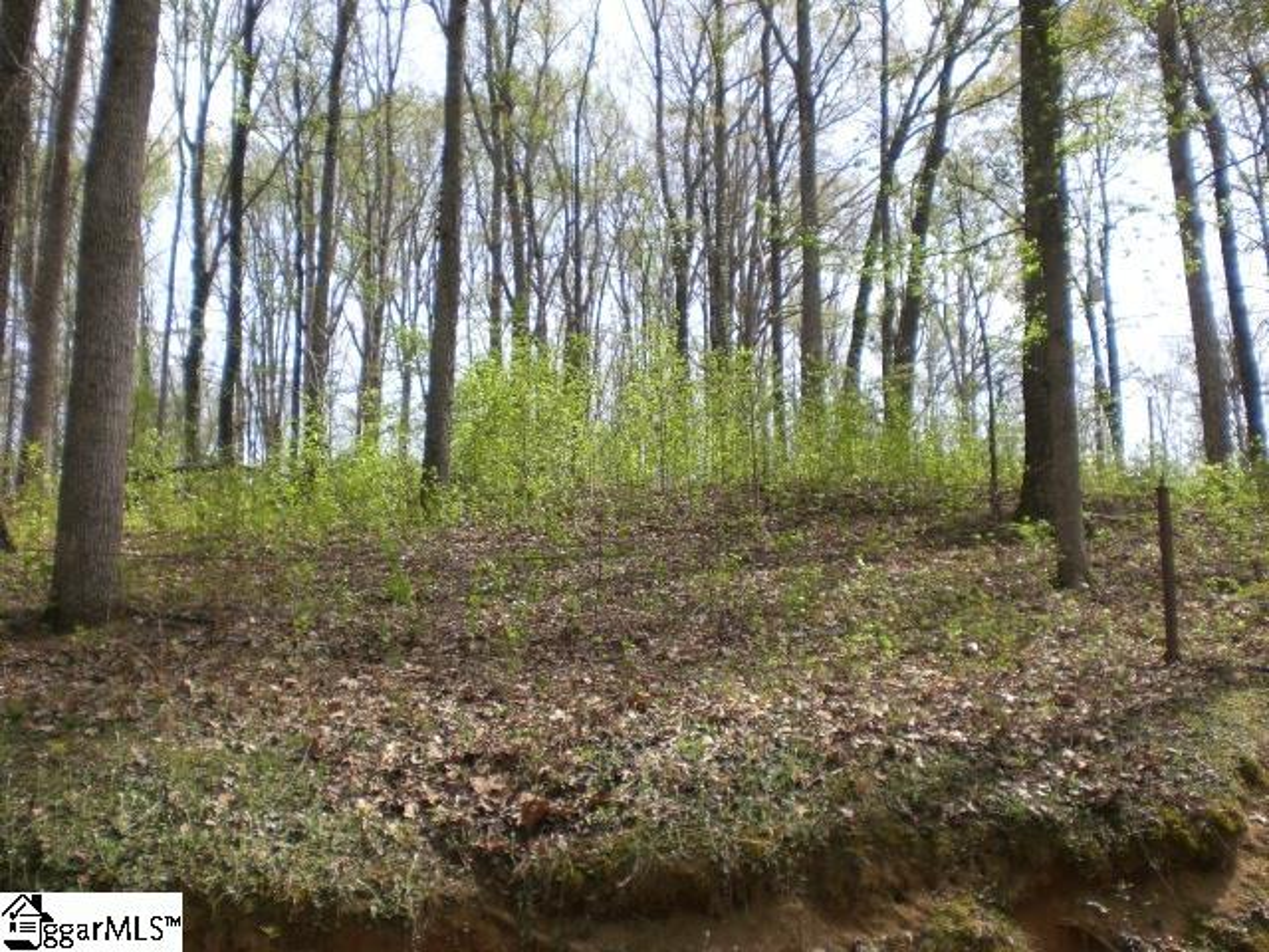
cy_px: 476
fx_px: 1393
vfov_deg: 37.7
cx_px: 634
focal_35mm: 38
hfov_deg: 49.0
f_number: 3.1
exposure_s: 1/400
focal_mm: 6.3
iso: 50
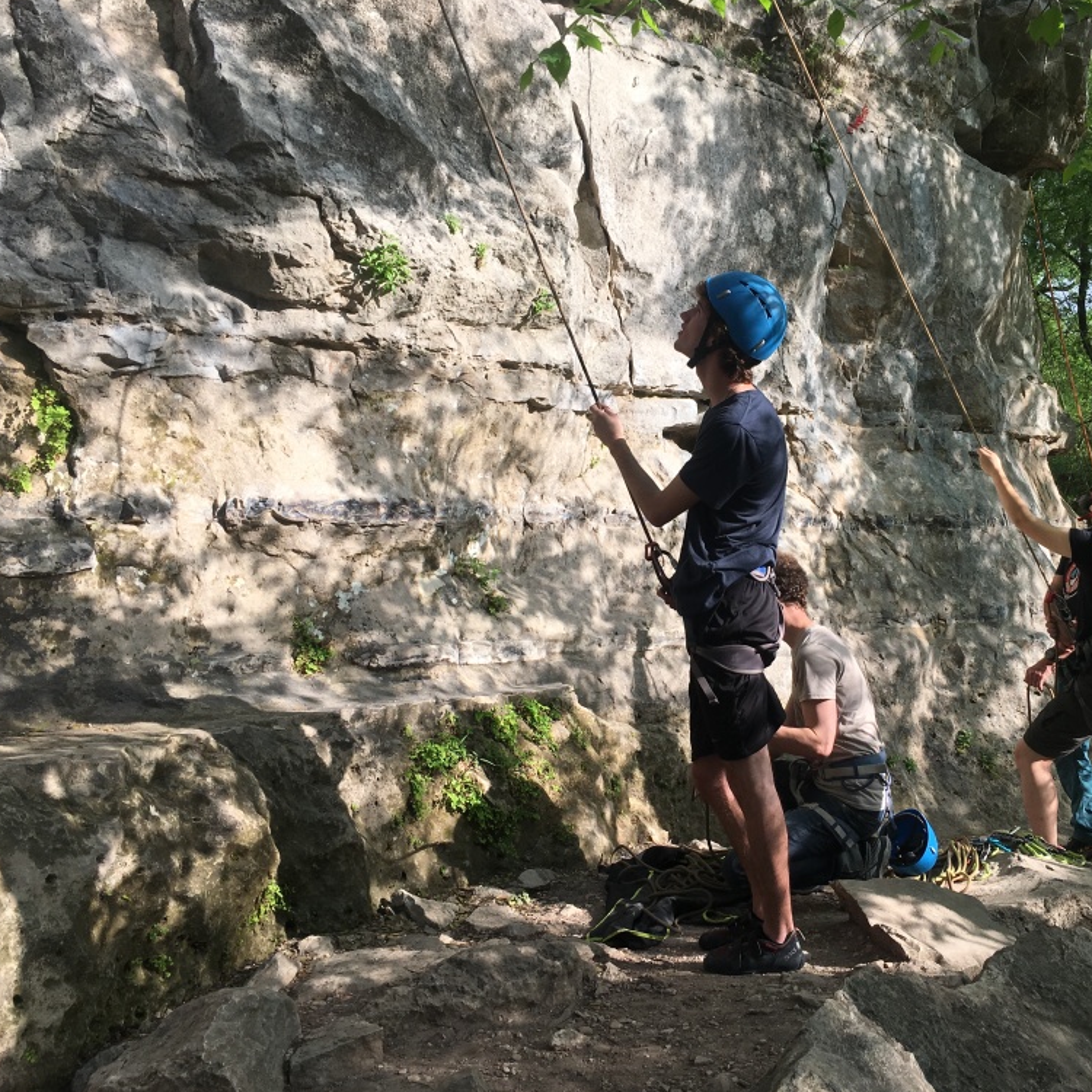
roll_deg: +5.3
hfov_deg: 46.8
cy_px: 546
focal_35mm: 35
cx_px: 678
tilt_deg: +1.2
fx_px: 1249
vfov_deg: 47.2
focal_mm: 4.15
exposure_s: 1/601
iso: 25
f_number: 2.2
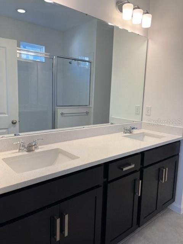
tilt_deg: -8.1
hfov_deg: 53.1
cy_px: 122
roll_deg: -1.8
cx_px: 92
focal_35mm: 26
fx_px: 183
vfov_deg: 67.3
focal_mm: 5.1
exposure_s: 1/120
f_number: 1.6
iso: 40
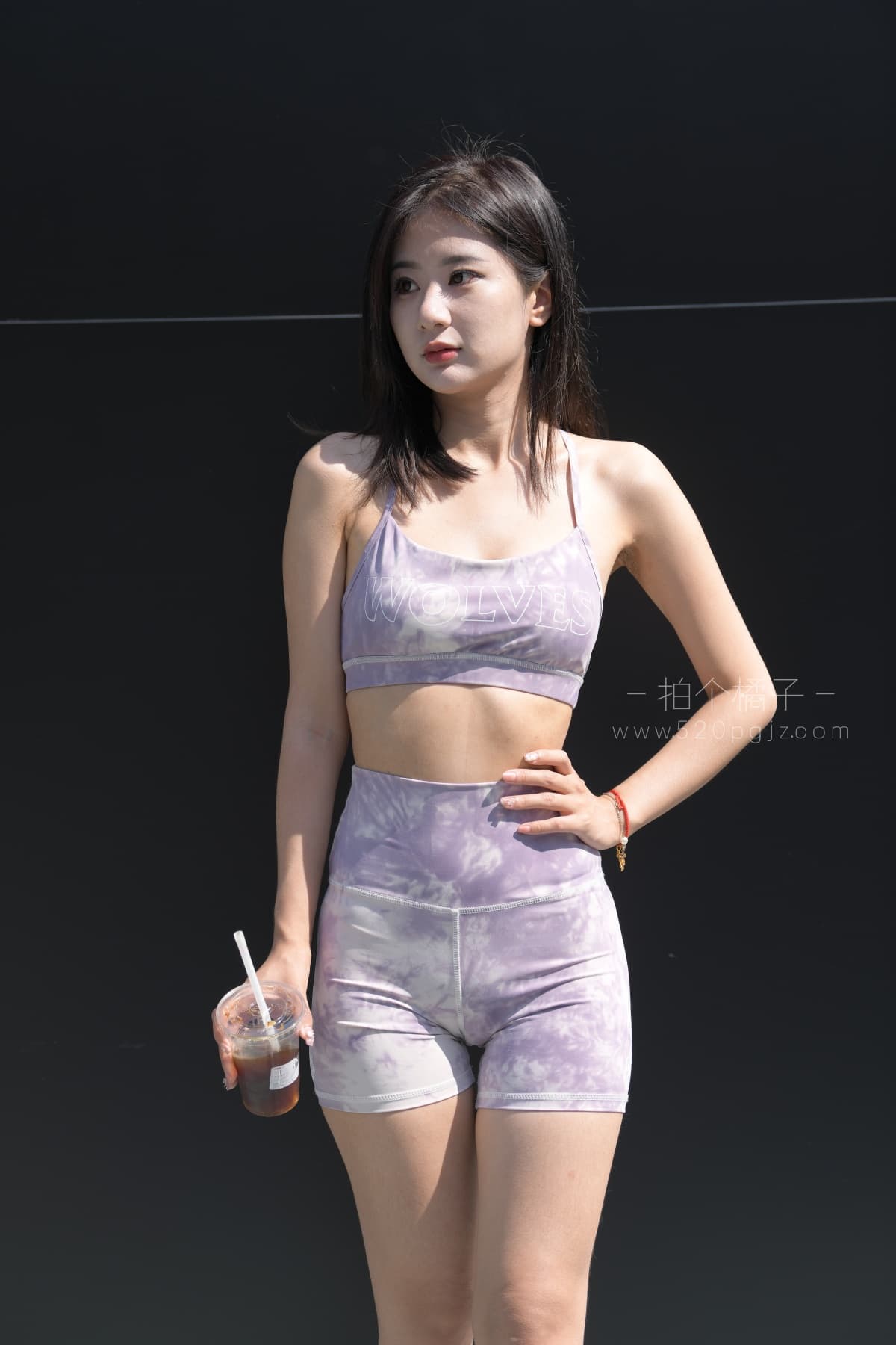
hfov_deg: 12.5
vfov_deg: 18.6
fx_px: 4106
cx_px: 448
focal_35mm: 110
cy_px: 672
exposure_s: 1/400
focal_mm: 110
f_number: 4
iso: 64
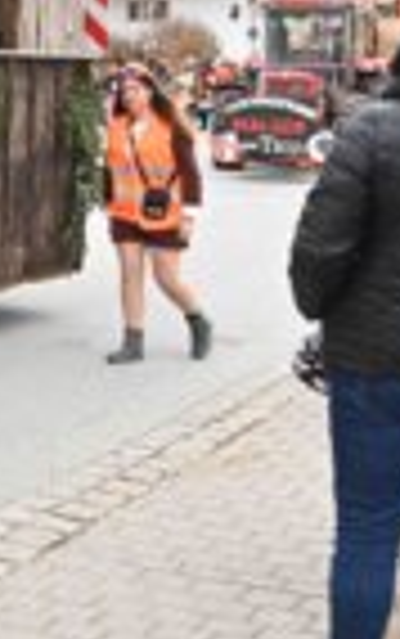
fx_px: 1497
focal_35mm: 86
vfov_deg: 23.6
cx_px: -431
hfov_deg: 13.0
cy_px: 90
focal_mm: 30
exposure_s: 1/250
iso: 2500
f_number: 9
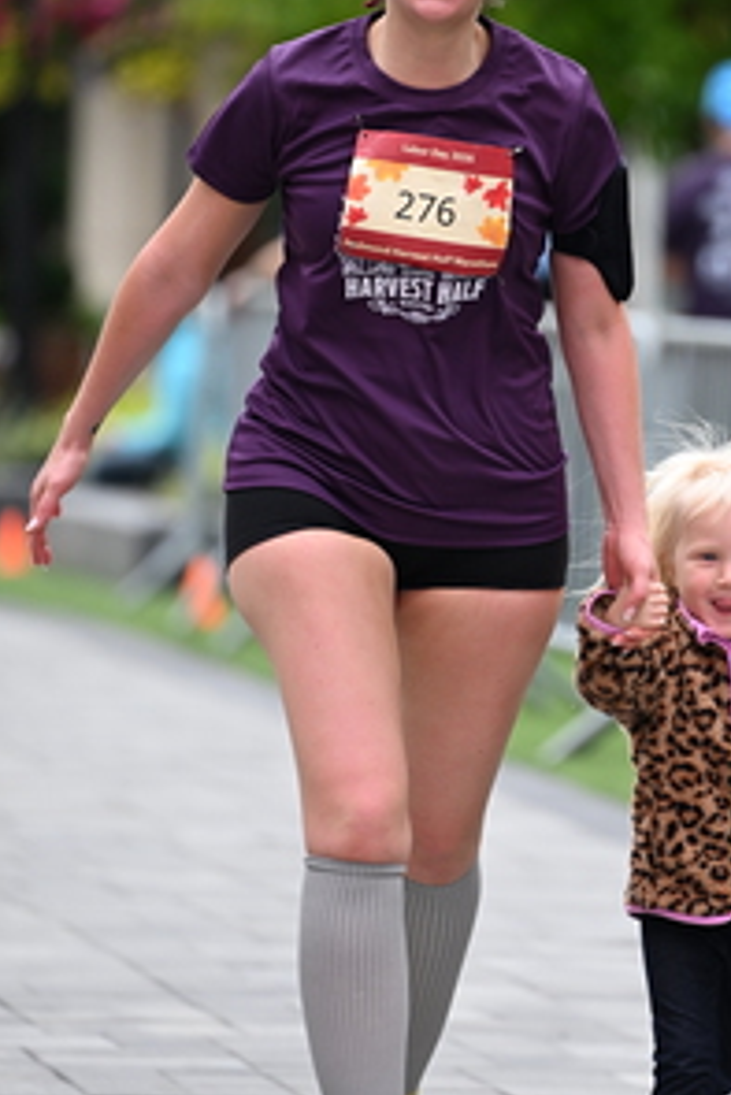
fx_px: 11347
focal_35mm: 373
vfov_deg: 5.5
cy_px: 375
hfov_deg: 3.7
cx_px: 599
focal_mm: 200
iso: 640
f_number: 2.8
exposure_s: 1/2500
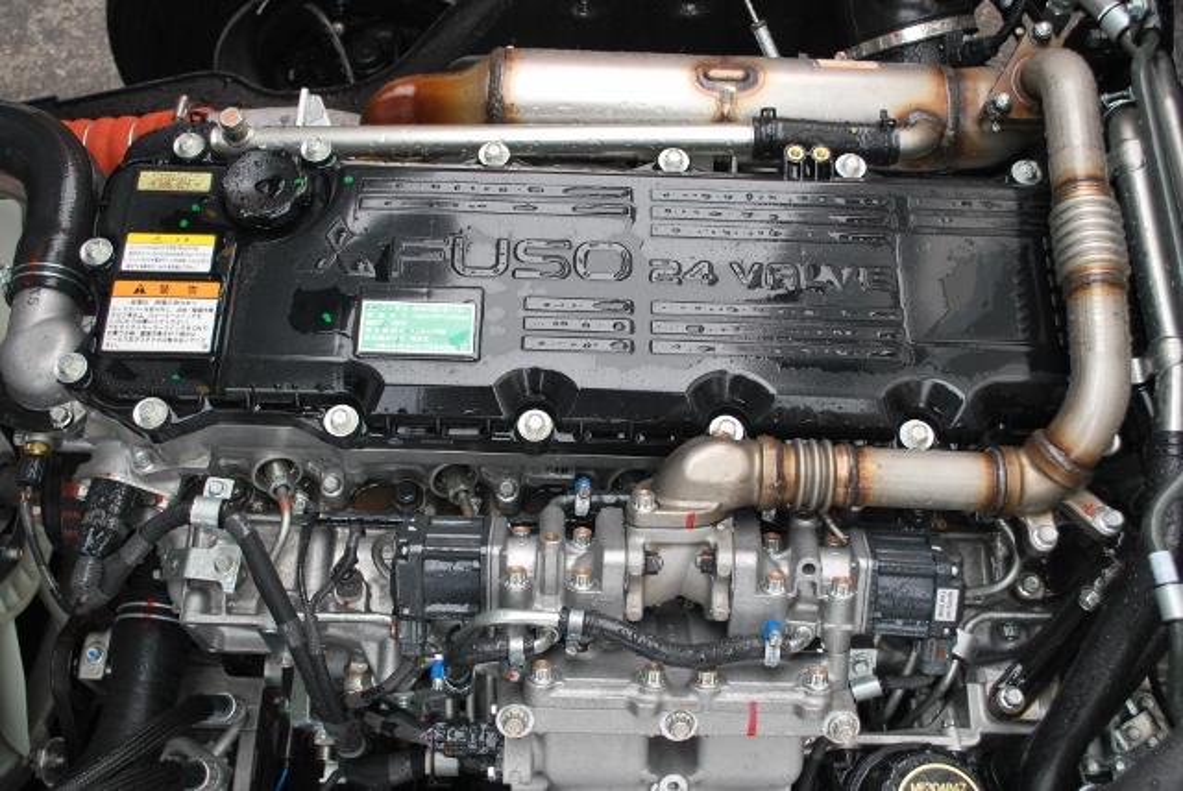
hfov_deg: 49.5
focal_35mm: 39
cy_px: 396
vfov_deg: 34.3
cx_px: 592
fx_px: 1283
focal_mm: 26
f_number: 5
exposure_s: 1/100
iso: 200
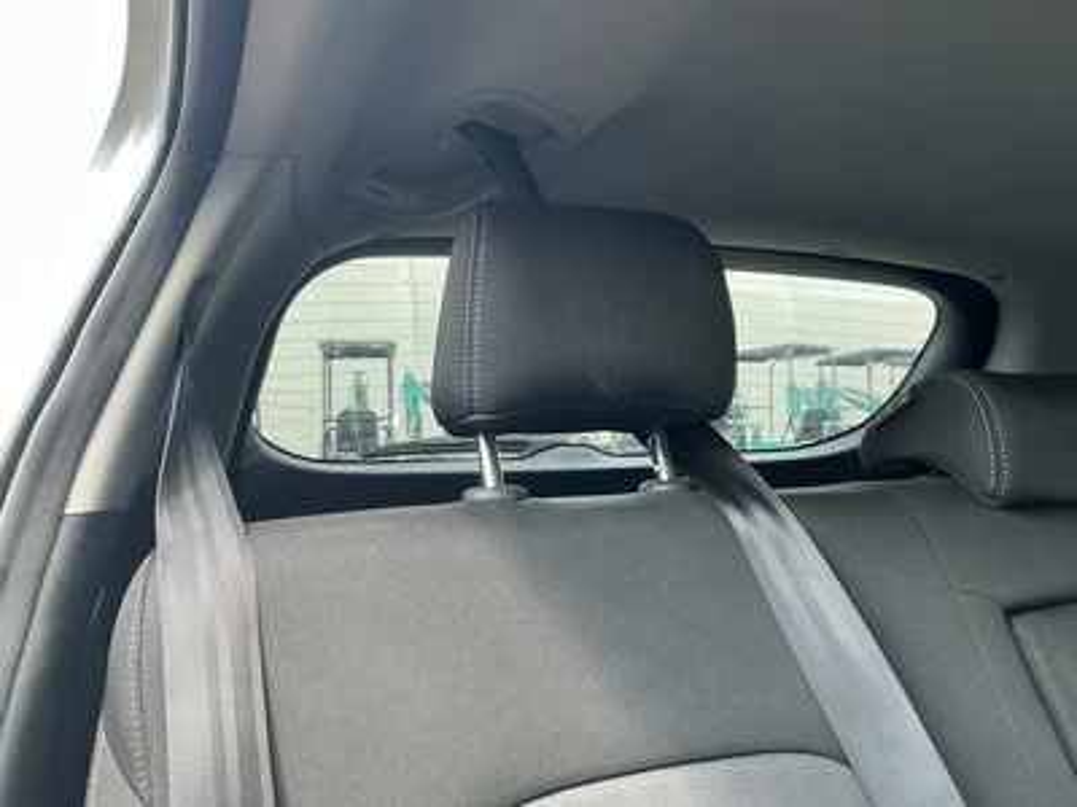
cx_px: 538
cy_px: 404
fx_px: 871
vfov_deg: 49.7
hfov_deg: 63.4
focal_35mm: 28
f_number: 1.8
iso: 50
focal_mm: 3
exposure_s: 1/122
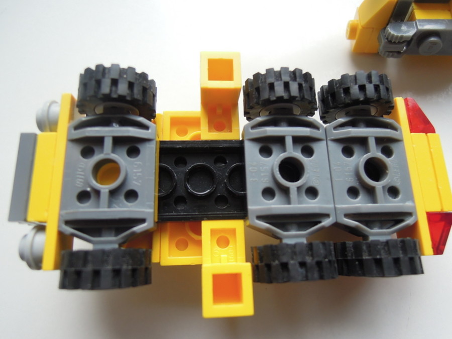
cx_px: 226
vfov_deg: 56.8
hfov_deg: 71.6
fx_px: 313
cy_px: 170
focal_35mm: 24
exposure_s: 1/200
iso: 160
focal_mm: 4.3
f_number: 2.2
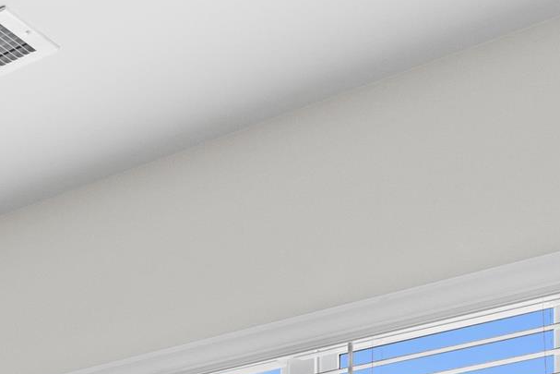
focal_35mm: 84
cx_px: -371
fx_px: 1300
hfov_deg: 19.7
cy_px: 781
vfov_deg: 13.6
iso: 200
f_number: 6.3
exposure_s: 1/25
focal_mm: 11
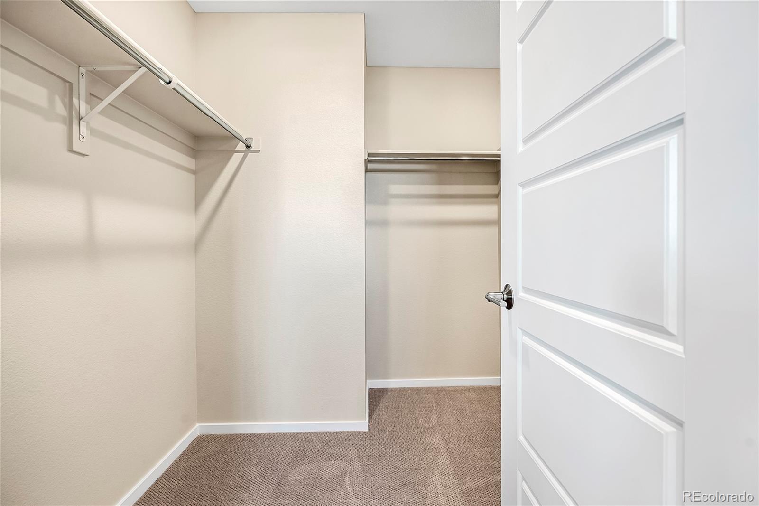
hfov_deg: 96.7
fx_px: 337
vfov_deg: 73.7
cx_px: 380
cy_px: 253
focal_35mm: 16
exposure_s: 1/1.67
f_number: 8
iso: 200
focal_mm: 16
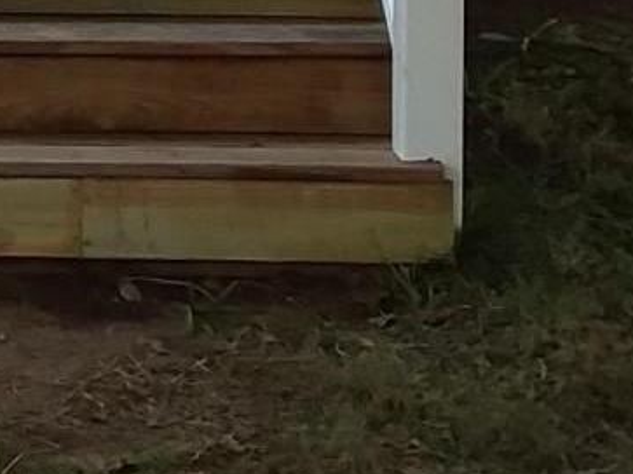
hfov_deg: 11.7
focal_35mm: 160
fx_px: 2925
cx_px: -359
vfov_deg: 9.0
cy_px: -315
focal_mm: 2.47
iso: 40
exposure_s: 1/461
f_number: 1.9
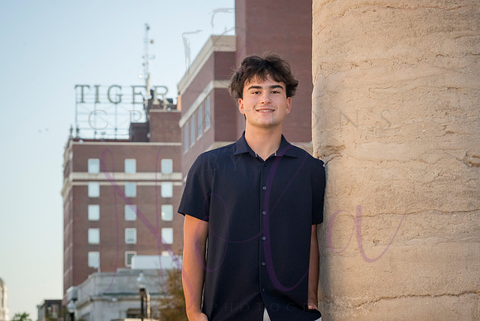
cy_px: 153
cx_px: 241
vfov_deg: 12.4
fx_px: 1473
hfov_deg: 18.5
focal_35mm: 110
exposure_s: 1/500
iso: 1250
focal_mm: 105
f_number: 10
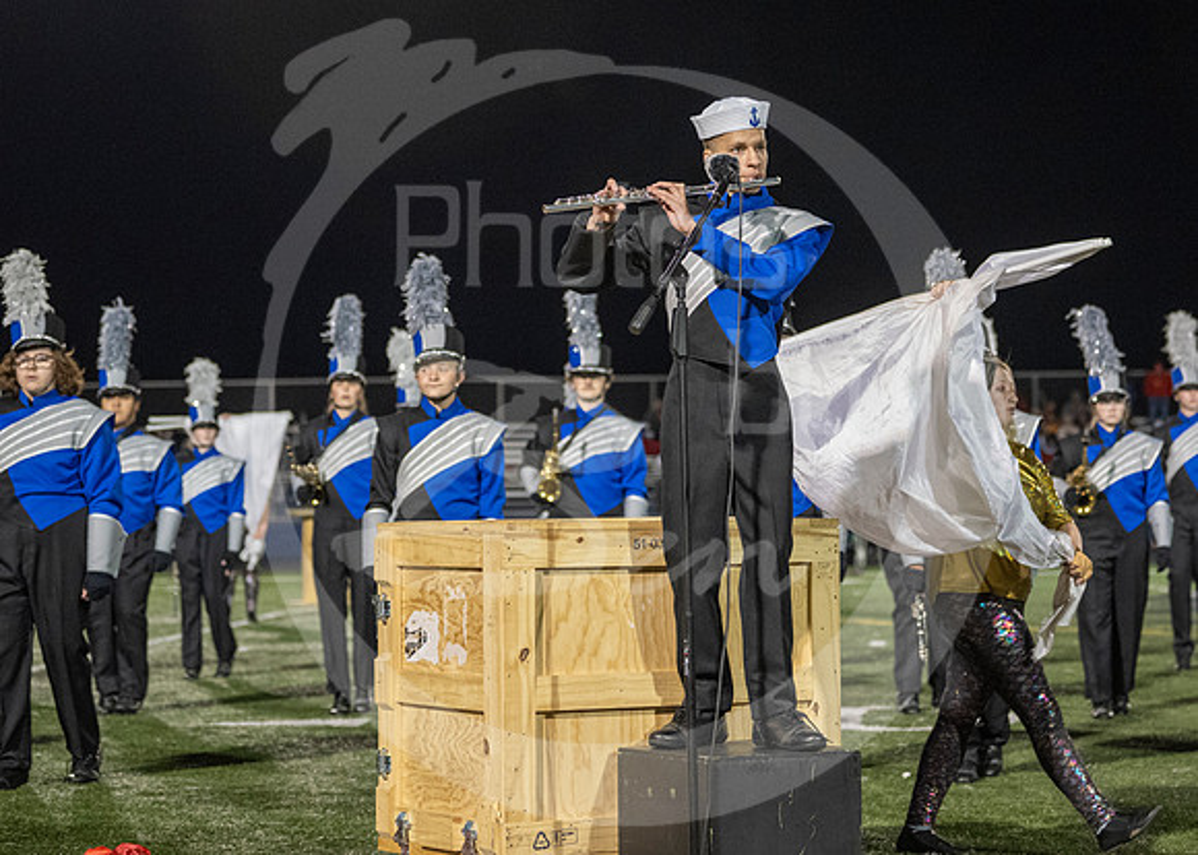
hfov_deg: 18.7
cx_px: 778
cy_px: 243
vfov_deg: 13.4
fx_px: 3639
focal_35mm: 107
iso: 4000
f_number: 2.8
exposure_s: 1/500
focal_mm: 70
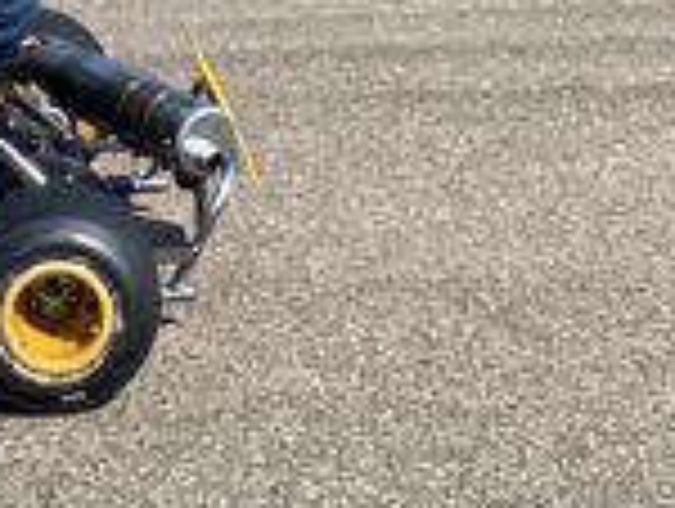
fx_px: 1777
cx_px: -464
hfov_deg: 18.0
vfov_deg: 15.6
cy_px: -133
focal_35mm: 91
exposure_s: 1/2688
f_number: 1.8
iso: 32
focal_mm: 4.25
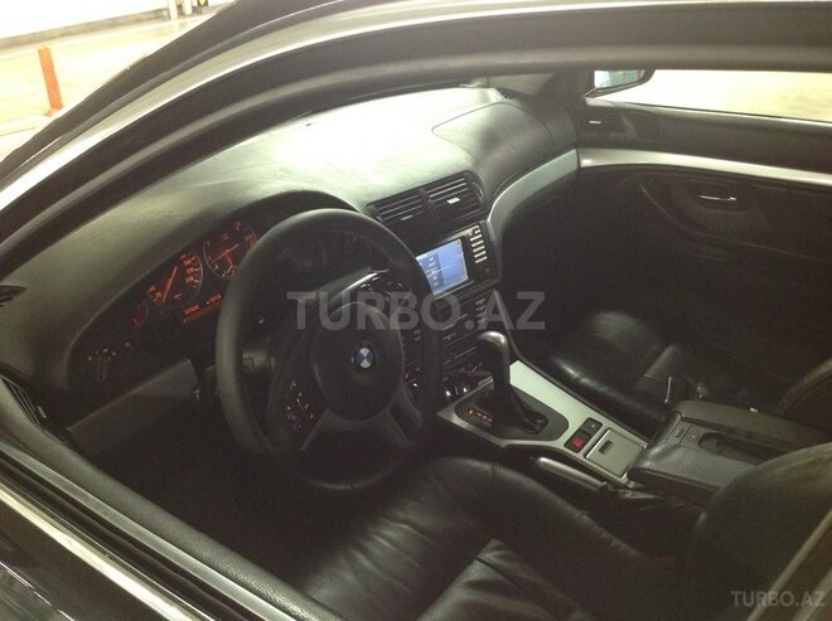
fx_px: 840
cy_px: 310
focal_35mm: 35
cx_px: 416
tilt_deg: -27.2
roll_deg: -0.8
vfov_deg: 40.6
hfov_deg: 52.7
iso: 250
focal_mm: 4.28
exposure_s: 1/15
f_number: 2.4
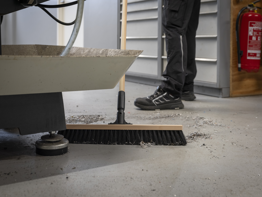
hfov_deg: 40.4
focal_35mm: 47
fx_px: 356
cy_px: 98
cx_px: 131
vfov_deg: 30.9
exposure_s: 1/125
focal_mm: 59.6
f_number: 6.4
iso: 800
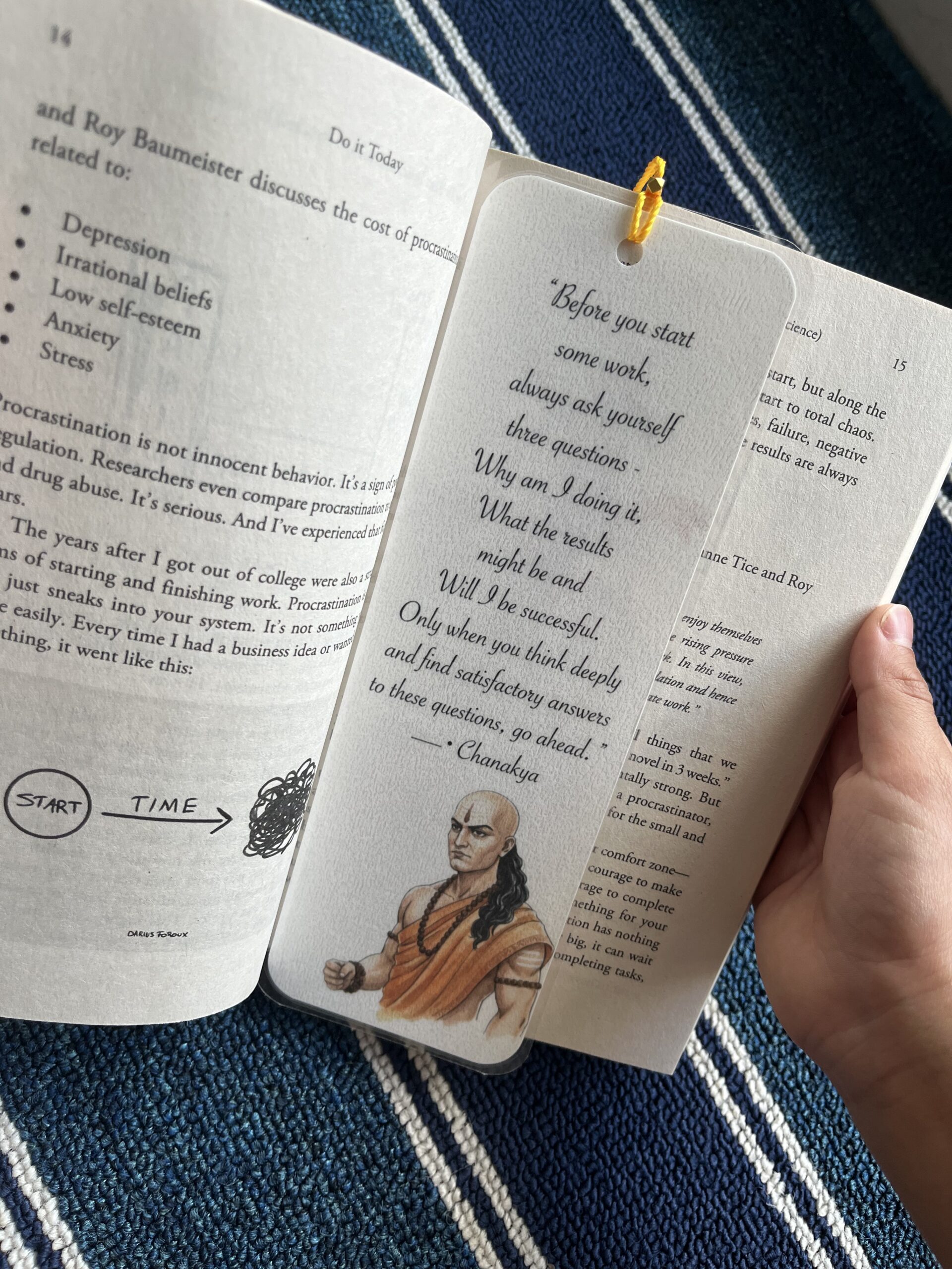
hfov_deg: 53.1
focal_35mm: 26
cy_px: 634
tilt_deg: -71.9
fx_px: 953
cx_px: 476
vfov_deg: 67.3
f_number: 1.6
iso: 64
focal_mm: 5.1
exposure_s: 1/122
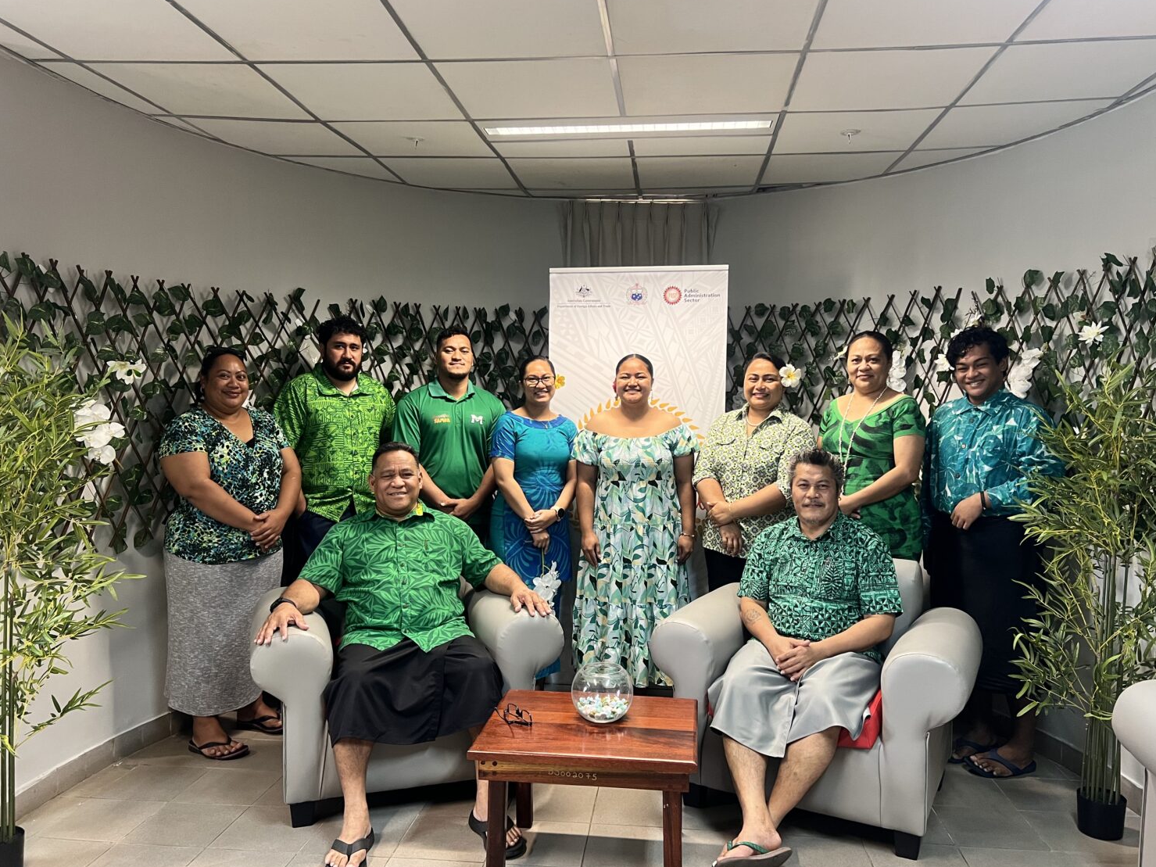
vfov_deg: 51.3
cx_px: 585
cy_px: 439
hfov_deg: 65.3
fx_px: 902
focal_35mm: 27
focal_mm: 5.7
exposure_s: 1/60
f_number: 1.5
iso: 200
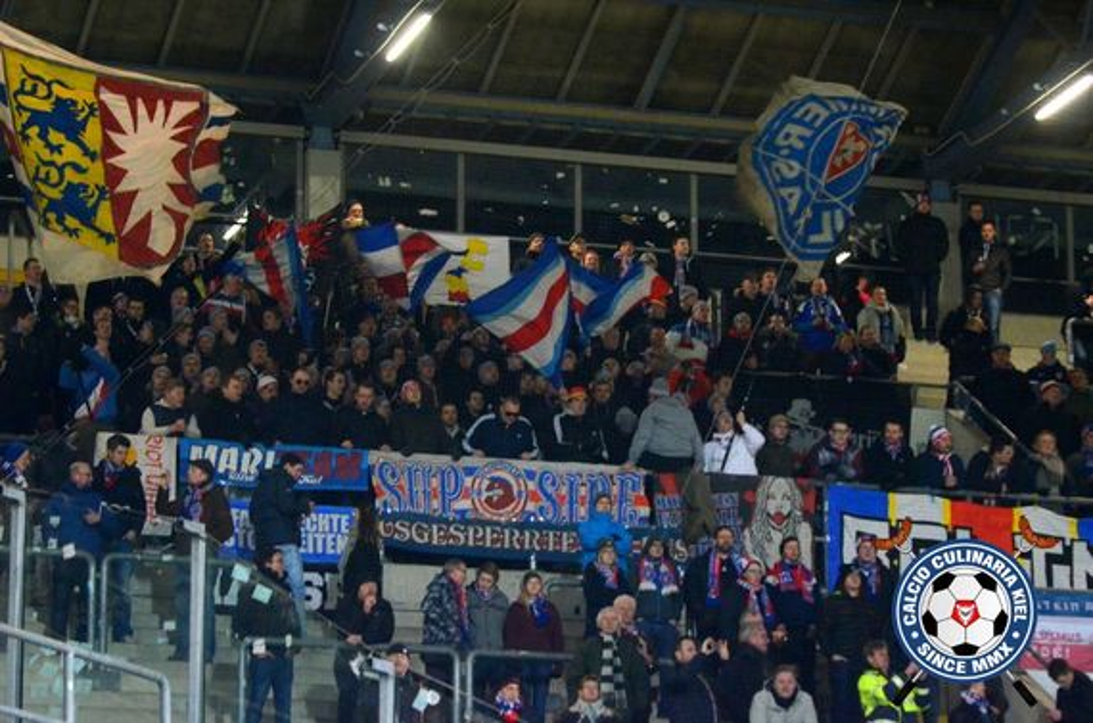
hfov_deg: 13.1
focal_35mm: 158
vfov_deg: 8.7
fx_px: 4770
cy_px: 362
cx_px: 546
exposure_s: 1/250
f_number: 2.8
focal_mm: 105
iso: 4000
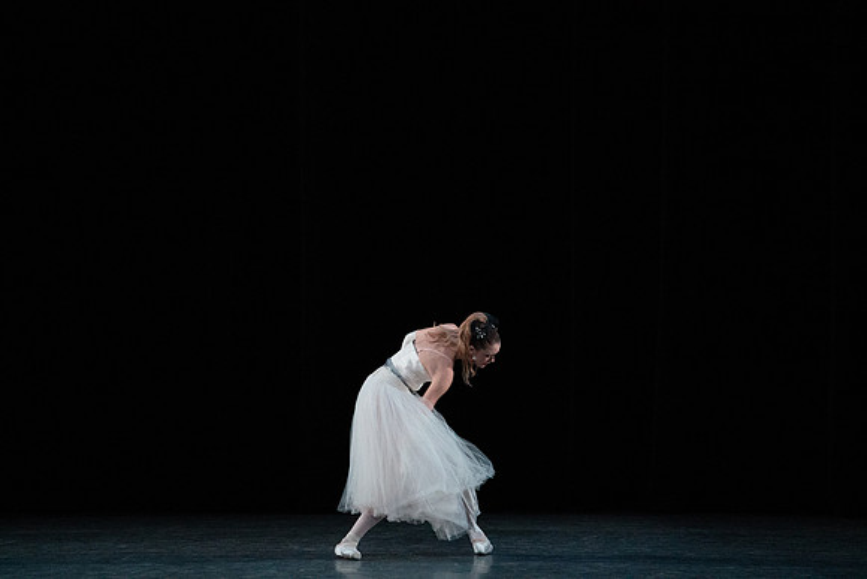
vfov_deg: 6.9
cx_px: 434
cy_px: 290
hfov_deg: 10.3
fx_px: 4818
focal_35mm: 200
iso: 16000
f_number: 5.6
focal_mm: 200
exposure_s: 1/400
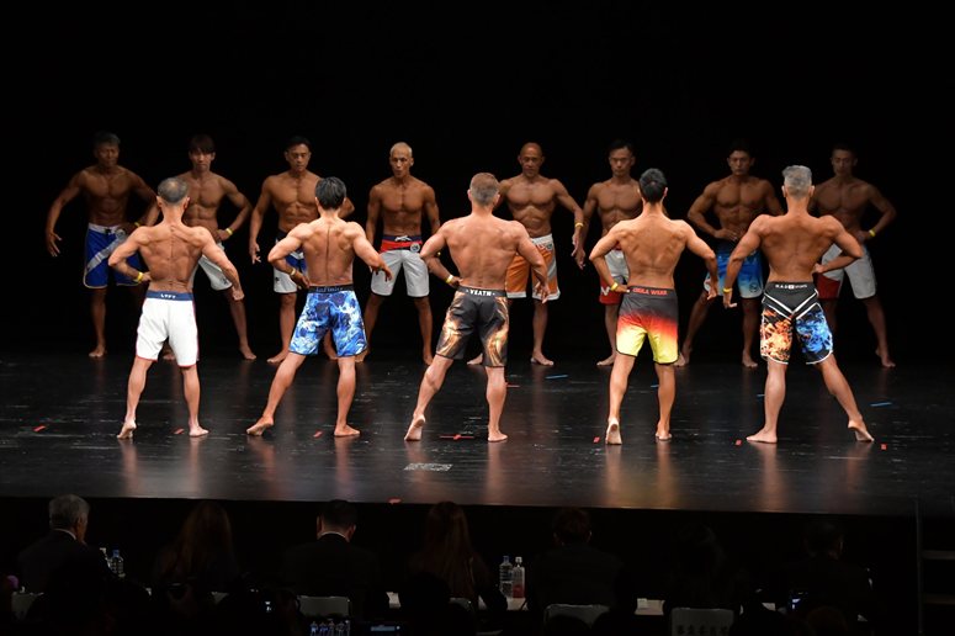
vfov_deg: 10.2
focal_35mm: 135
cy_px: 318
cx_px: 478
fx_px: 3580
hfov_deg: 15.2
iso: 3200
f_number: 5.6
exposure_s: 1/400
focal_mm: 90
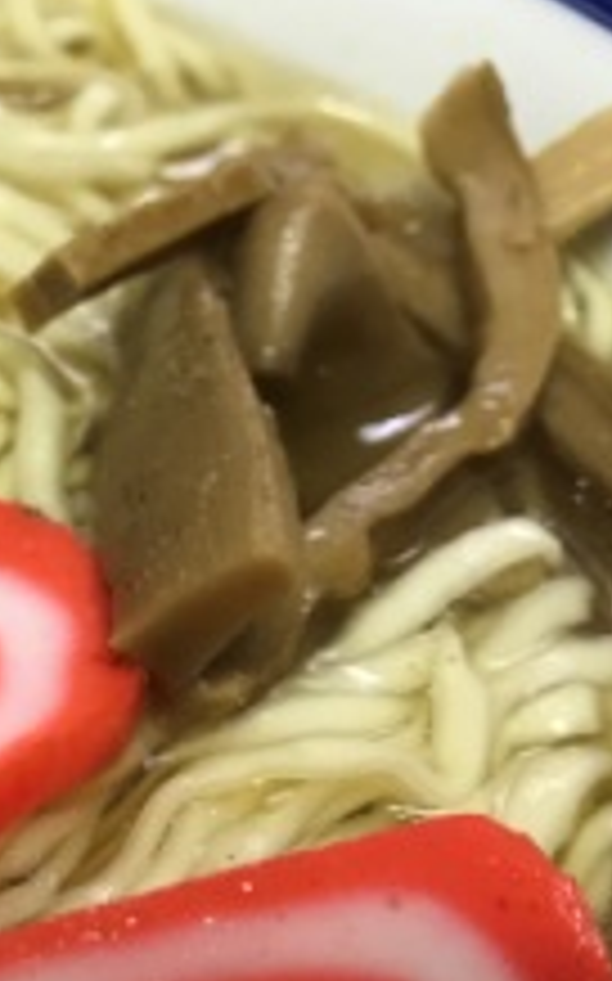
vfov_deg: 33.0
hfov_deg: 19.4
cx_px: -216
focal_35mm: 61
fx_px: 1630
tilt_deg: -47.1
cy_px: 706
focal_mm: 3.99
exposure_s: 1/17
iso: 40
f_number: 1.8
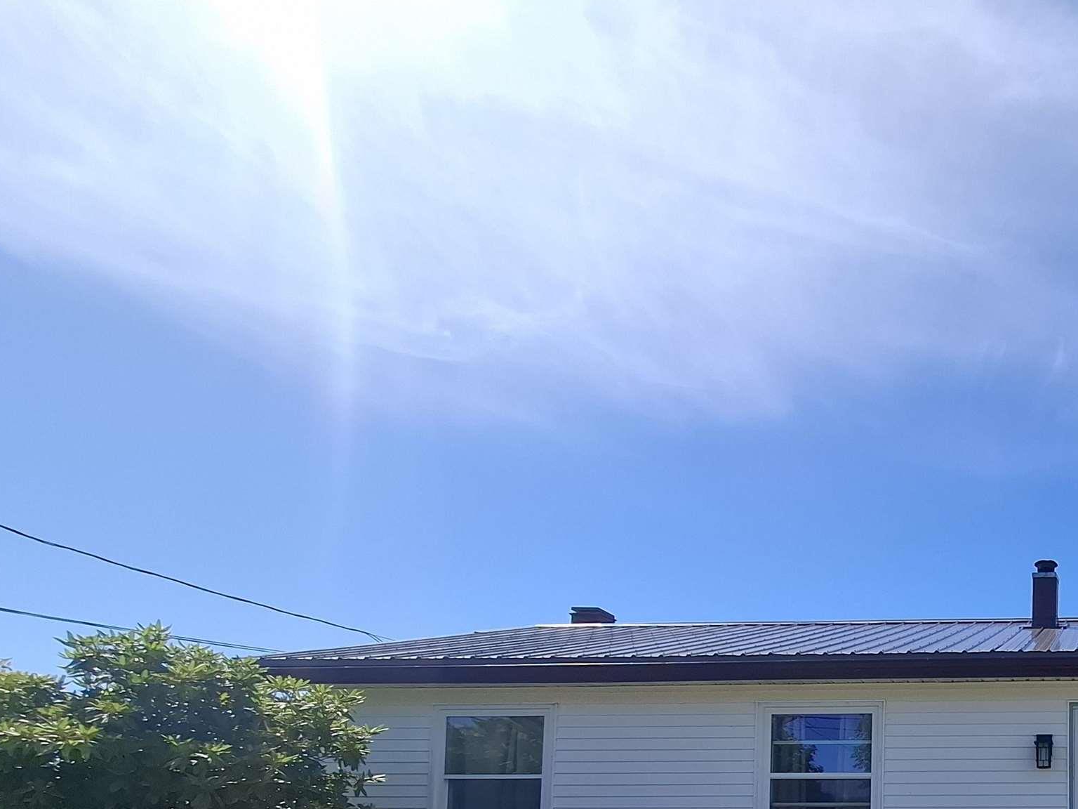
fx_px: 810
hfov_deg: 54.8
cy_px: 803
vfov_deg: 45.2
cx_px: 1039
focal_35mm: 26
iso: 40
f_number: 2.2
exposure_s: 1/1484
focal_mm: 1.74
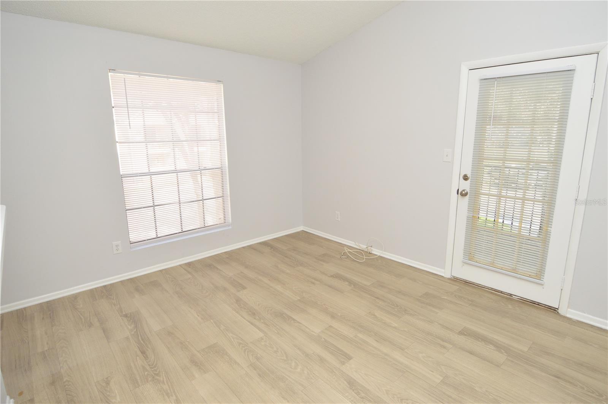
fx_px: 304
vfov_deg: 67.3
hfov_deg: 90.1
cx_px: 304
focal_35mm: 18
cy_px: 202
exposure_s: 1/80
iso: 400
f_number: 4.5
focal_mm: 12
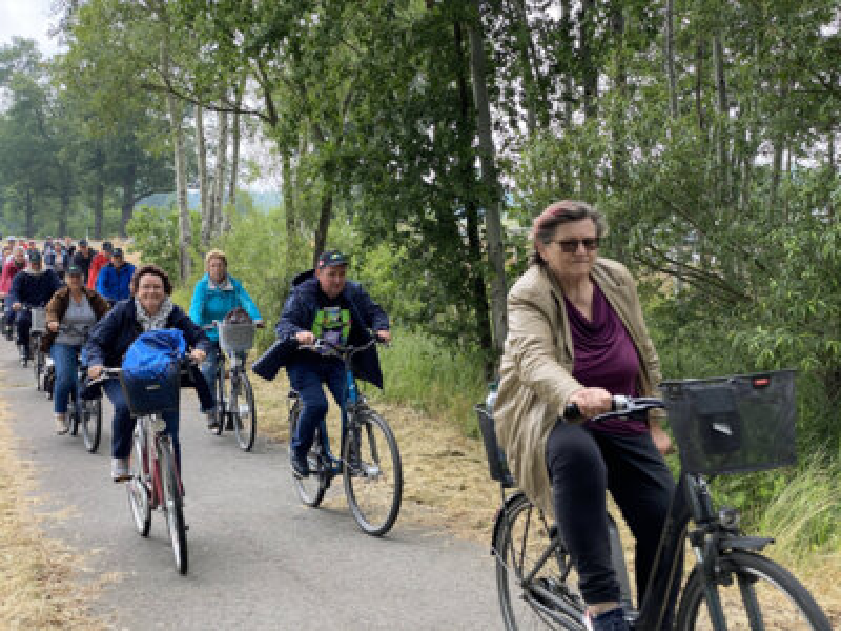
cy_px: 316
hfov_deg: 36.8
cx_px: 420
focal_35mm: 52
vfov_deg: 28.0
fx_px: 1263
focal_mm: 6
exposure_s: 1/192
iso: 20
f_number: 2
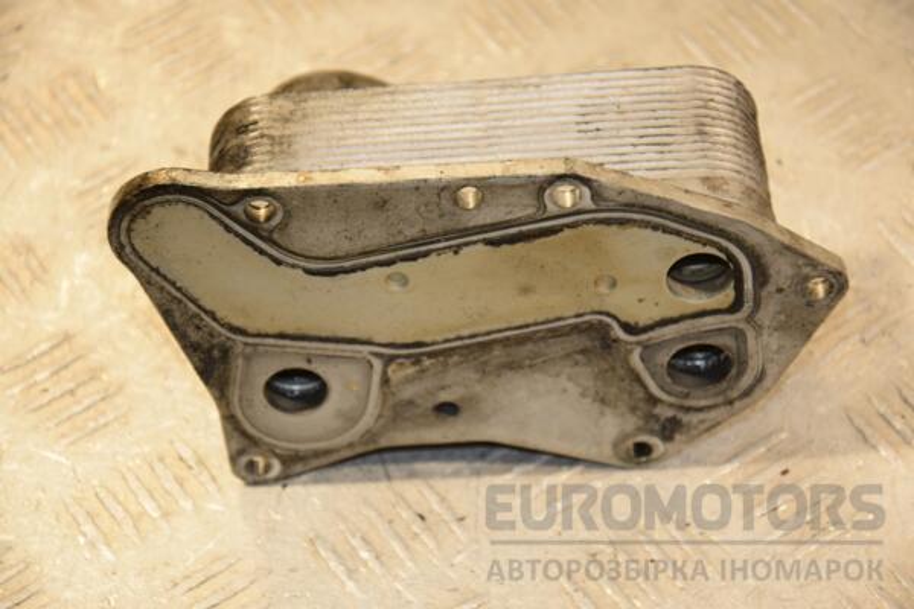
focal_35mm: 128
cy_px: 304
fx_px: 3237
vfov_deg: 10.8
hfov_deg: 16.1
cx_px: 457
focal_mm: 85
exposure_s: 1/160
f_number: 5.6
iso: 800
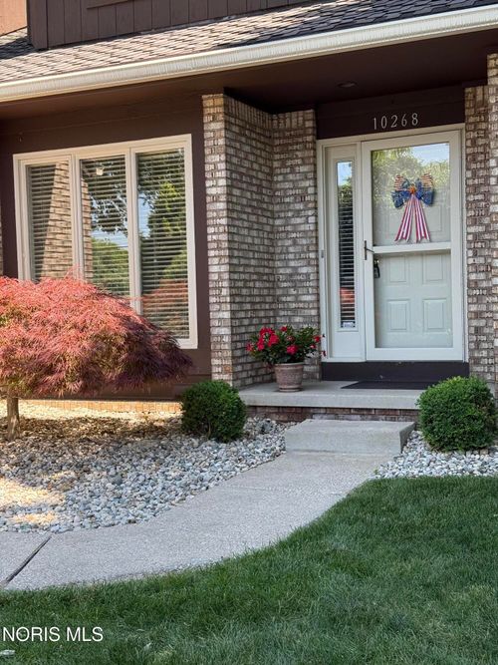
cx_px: 249
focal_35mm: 48
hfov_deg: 30.3
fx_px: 921
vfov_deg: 39.7
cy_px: 332
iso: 64
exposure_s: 1/513
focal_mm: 6.76
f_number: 1.78
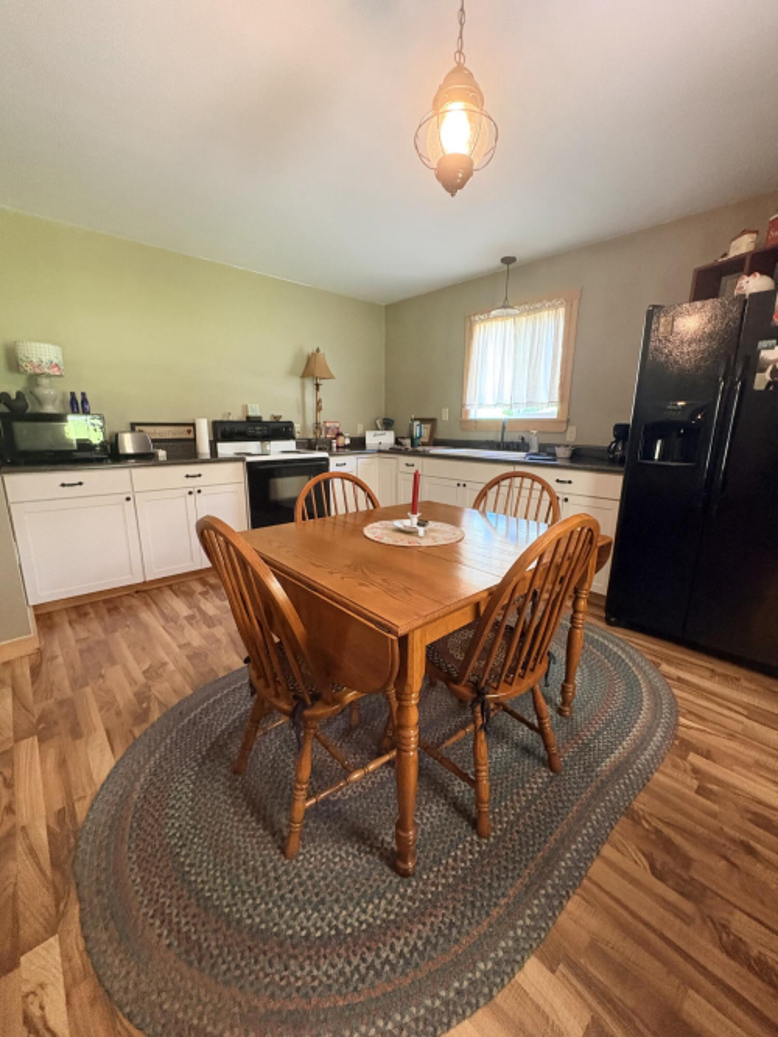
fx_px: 420
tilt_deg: -13.0
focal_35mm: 14
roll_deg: -1.1
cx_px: 389
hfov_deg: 85.7
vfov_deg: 102.1
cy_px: 518
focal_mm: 2.22
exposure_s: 1/60
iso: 640
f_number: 2.2
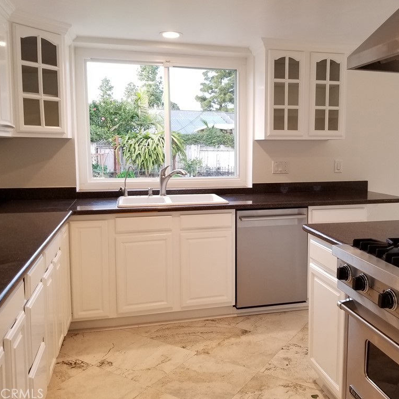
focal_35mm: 31
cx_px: 242
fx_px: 404
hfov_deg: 52.1
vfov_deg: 52.5
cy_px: 199
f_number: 1.7
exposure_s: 1/60
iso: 125
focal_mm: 4.25
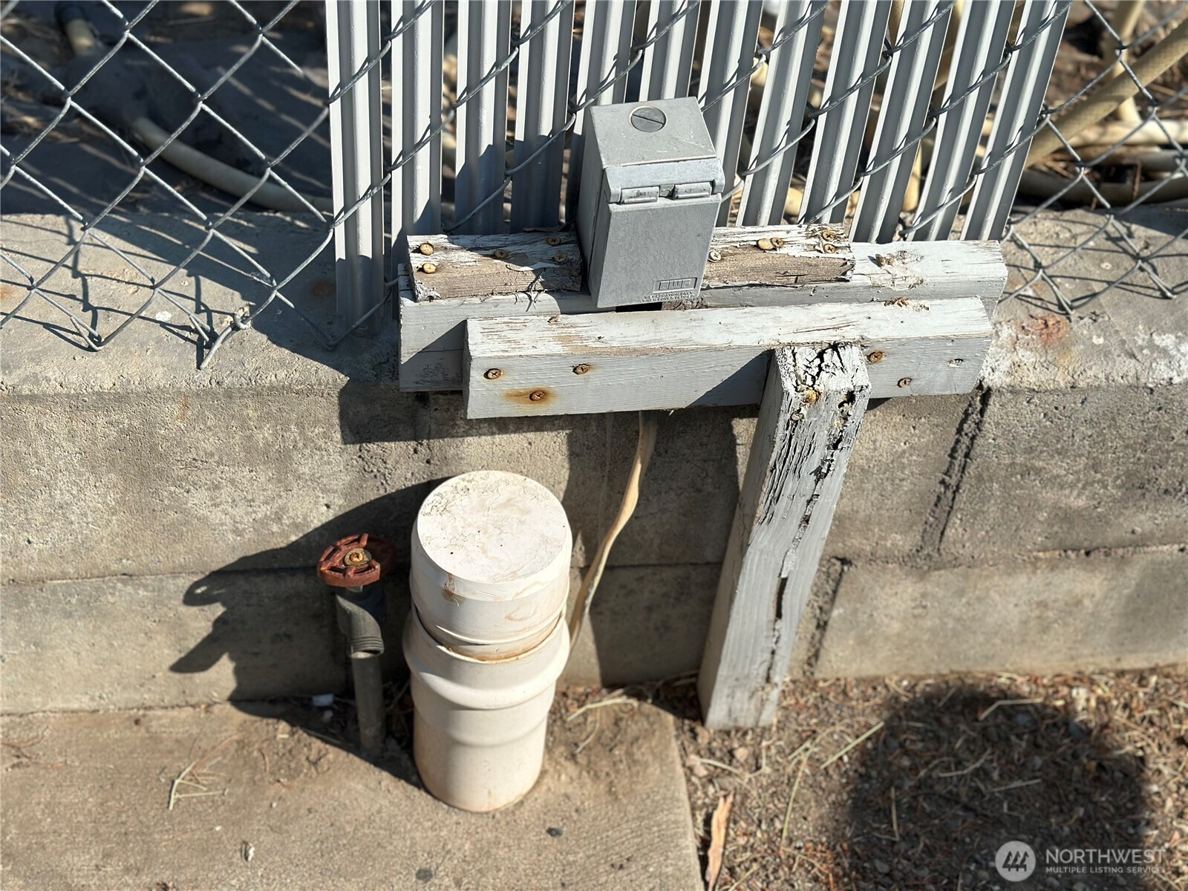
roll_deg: -6.2
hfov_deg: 39.7
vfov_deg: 30.3
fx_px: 1647
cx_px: 594
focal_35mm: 48
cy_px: 446
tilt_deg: -43.6
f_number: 1.78
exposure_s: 1/7092
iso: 100
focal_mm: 6.86
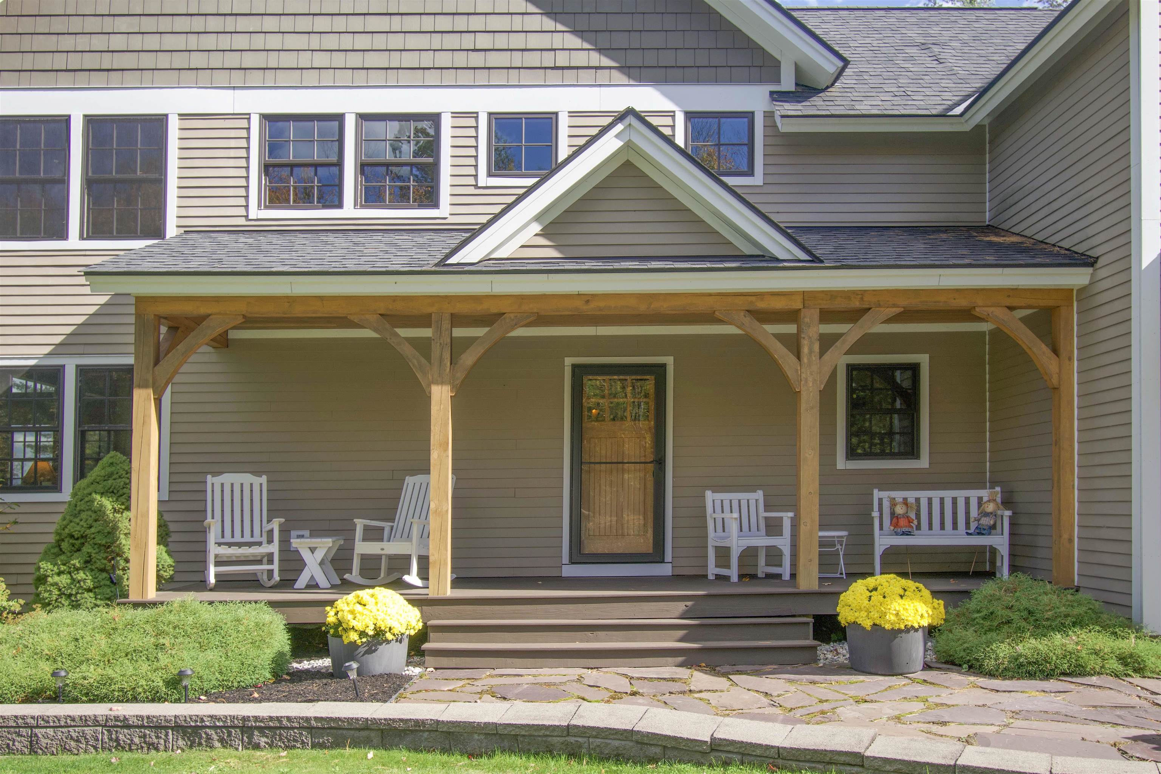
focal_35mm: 30
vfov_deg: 43.6
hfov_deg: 61.9
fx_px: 967
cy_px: 387
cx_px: 580
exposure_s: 1/200
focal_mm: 20
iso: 100
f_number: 7.1
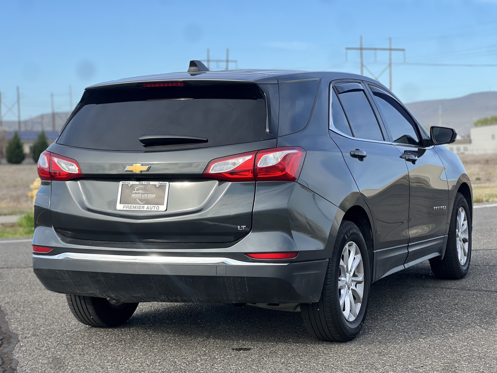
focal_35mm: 77
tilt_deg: -1.1
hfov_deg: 25.3
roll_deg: +0.4
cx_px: 248
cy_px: 186
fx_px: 1106
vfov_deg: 19.1
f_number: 2.8
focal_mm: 9
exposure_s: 1/259
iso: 25
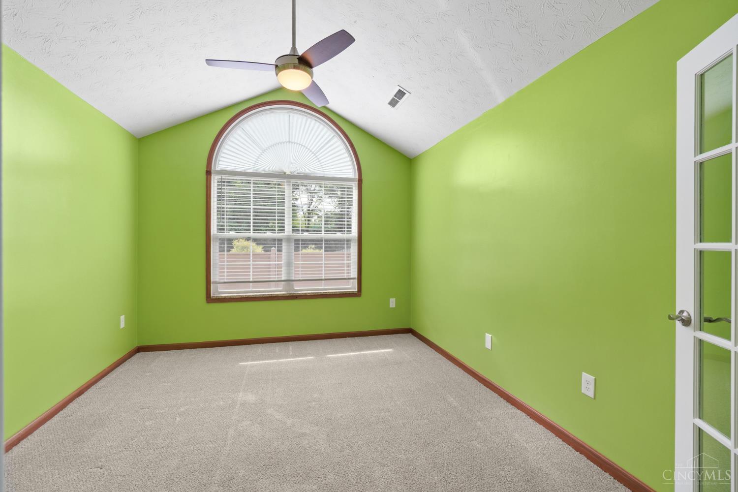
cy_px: 246
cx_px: 369
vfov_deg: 77.3
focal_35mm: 15
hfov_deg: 100.4
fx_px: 307
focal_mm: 10
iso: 400
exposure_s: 1/25
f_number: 5.6
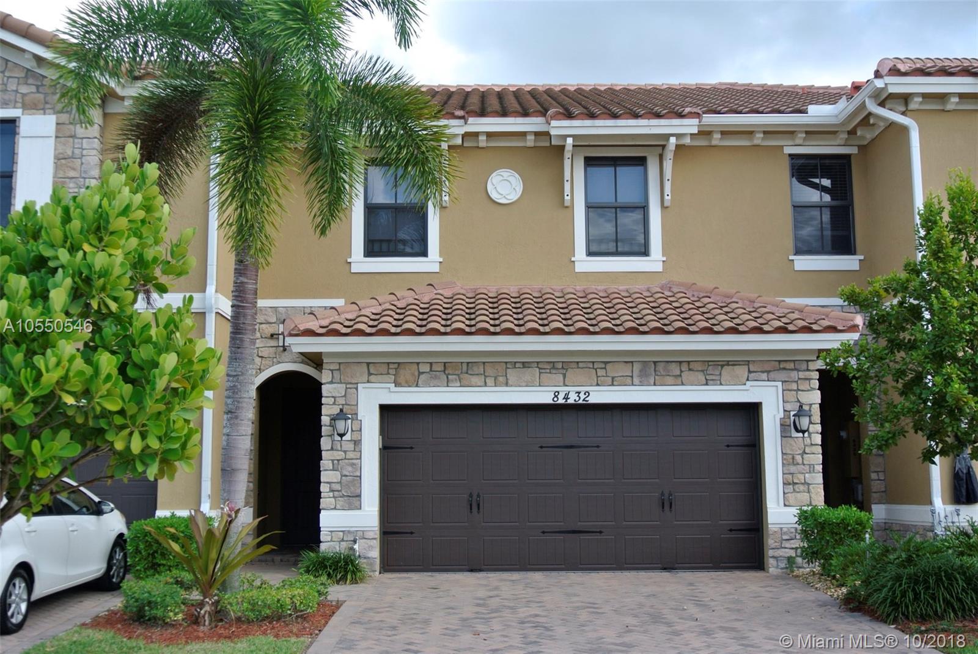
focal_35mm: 40
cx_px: 489
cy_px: 327
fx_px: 1088
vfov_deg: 33.5
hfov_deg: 48.4
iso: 100
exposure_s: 1/320
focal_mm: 15.1
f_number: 4.5
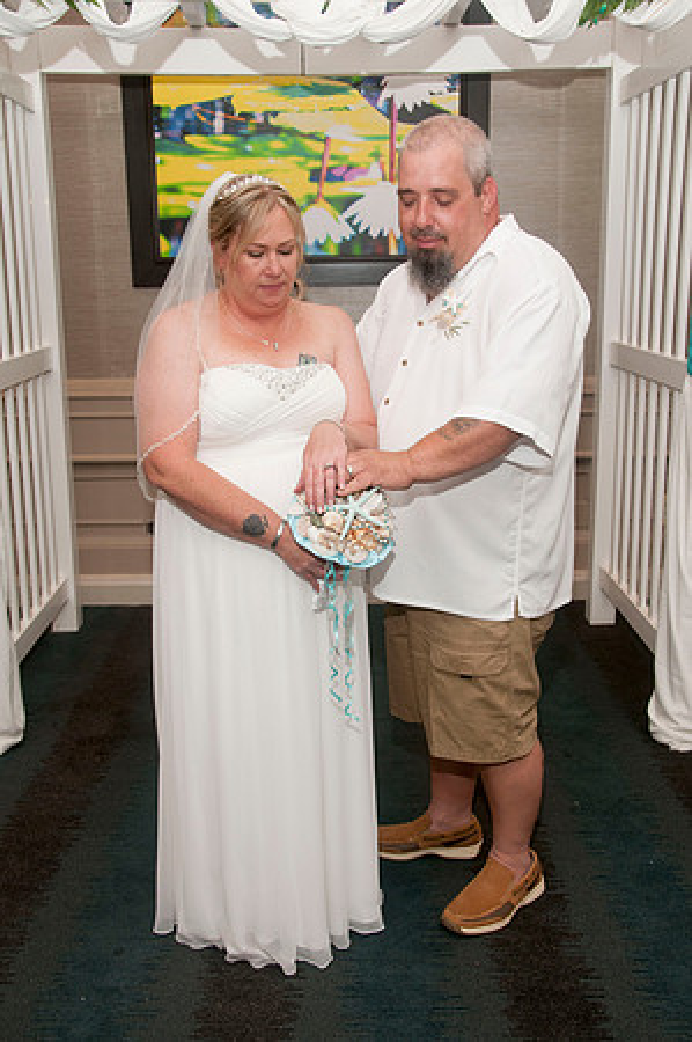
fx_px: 1040
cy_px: 521
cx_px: 346
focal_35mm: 36
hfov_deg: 36.8
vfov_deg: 53.2
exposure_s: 1/60
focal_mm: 24
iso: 400
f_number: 5.6
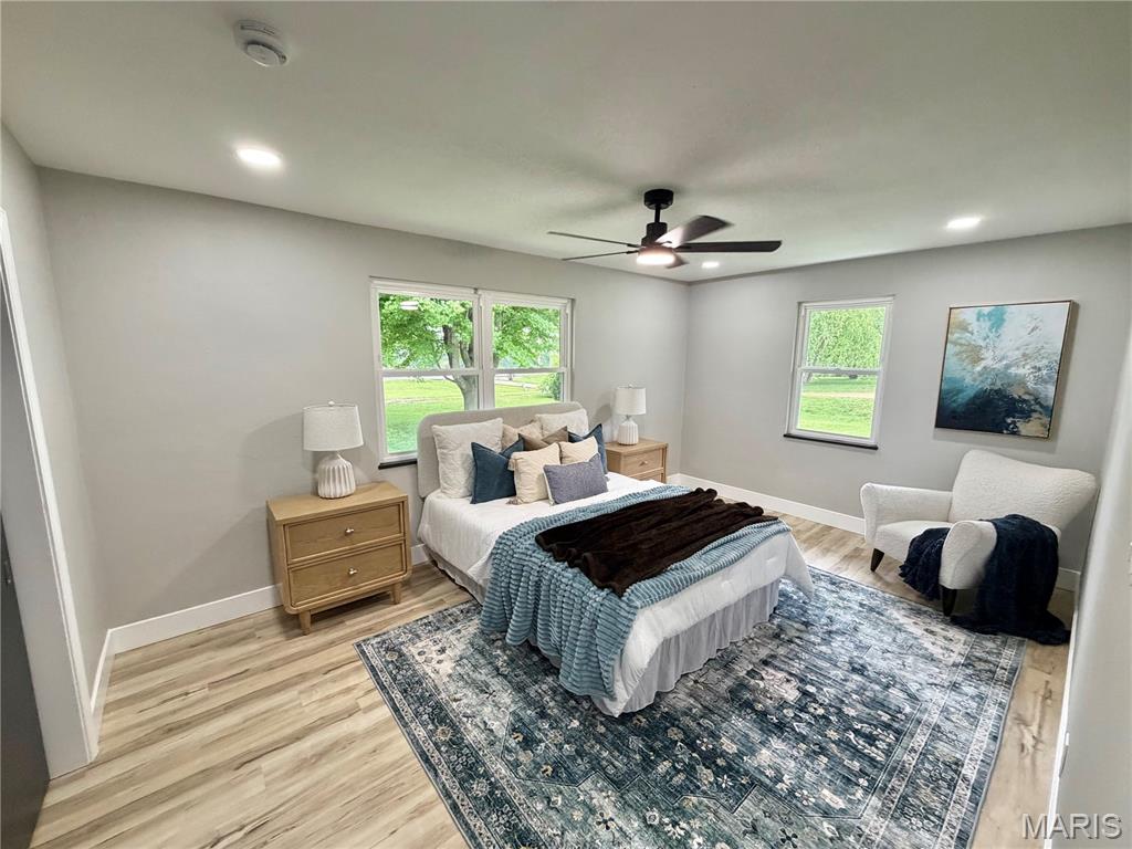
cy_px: 424
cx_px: 566
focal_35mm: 14
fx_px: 458
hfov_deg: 102.1
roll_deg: -0.3
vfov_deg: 85.7
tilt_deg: -9.6
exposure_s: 1/120
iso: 320
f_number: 2.2
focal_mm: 2.22
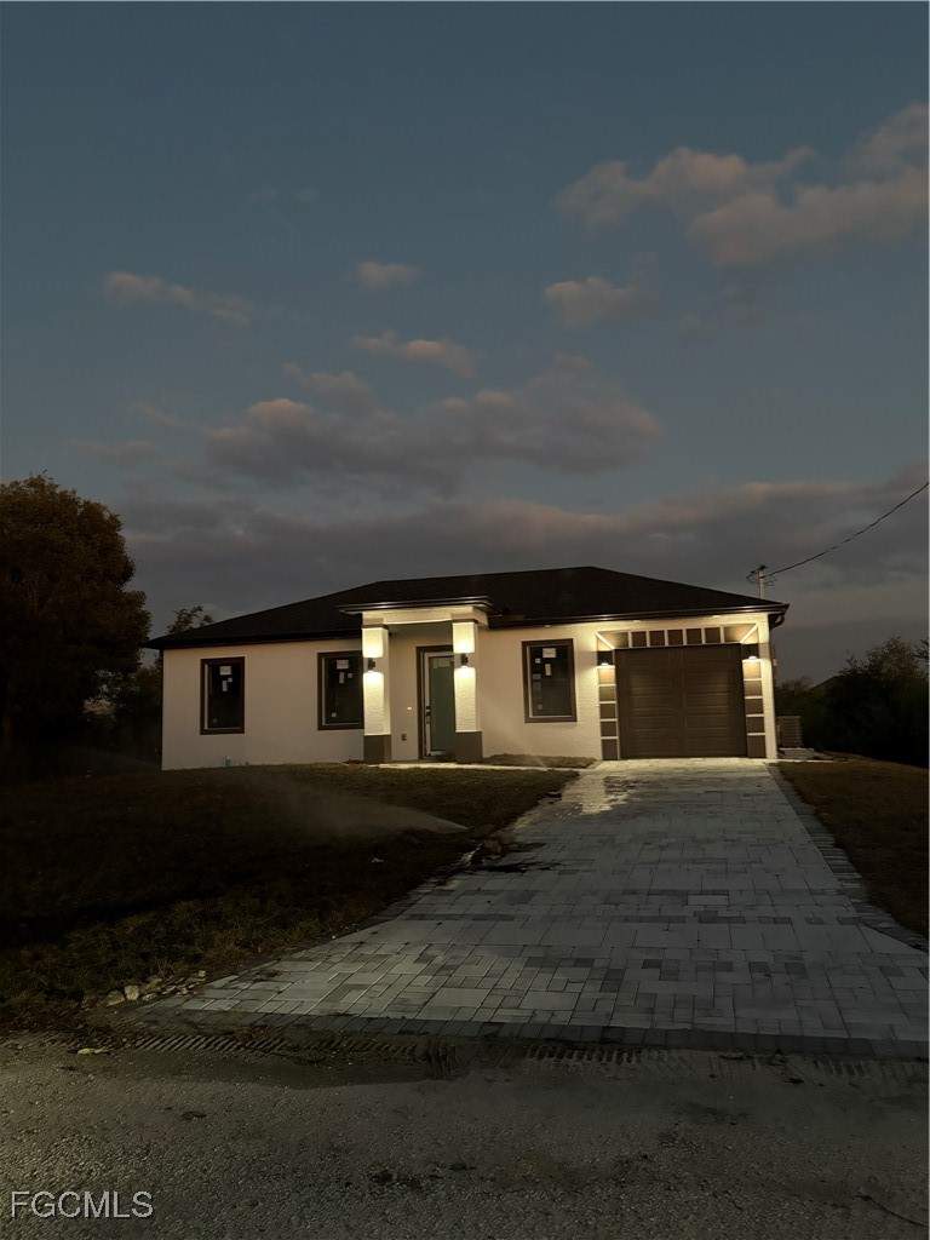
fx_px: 931
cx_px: 465
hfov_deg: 53.1
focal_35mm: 26
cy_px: 620
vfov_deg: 67.3
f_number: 1.6
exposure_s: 1/25
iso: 500
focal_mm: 5.96
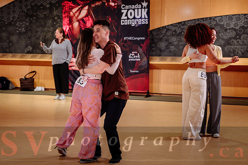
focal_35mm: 69
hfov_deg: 29.2
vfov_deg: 19.7
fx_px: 477
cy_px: 81
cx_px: 120
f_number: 3.2
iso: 1250
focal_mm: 43
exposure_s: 1/200
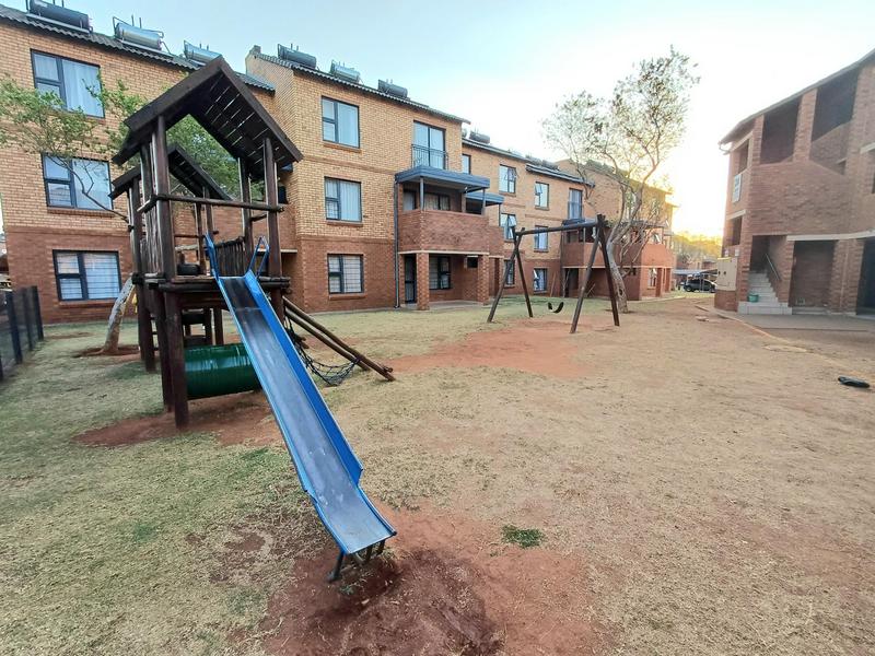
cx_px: 438
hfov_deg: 94.5
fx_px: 404
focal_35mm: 16
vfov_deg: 78.1
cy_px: 328
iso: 40
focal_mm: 1.64
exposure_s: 1/125
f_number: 2.2
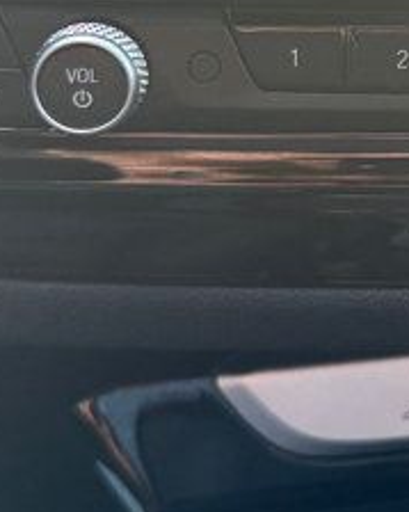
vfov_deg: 17.3
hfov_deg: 13.7
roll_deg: -2.4
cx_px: 569
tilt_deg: -26.8
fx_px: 1620
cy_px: -59
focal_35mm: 107
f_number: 1.78
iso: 160
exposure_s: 1/192
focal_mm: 6.76
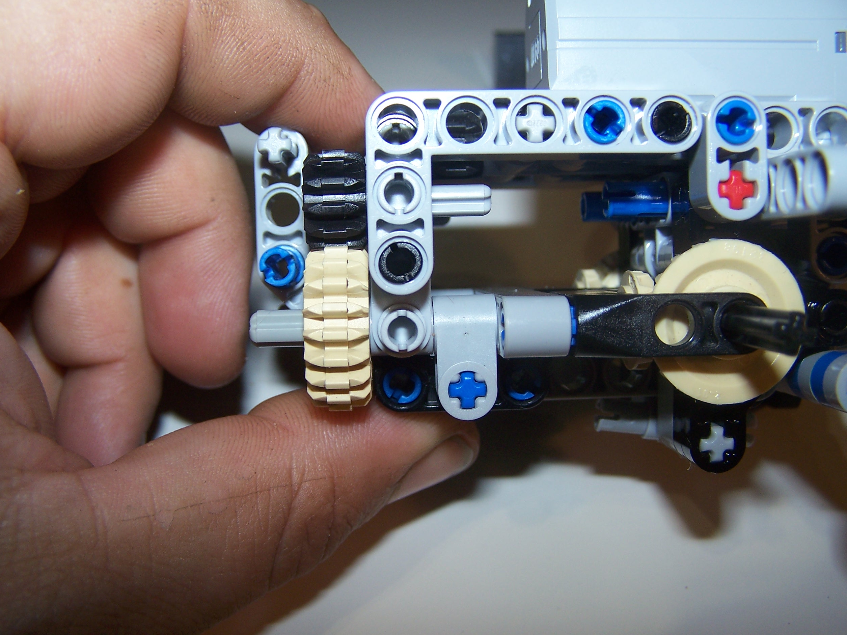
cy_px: 325
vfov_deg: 36.8
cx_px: 421
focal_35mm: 39
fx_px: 954
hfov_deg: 47.9
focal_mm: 6.3
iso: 80
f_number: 2.8
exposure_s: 1/60
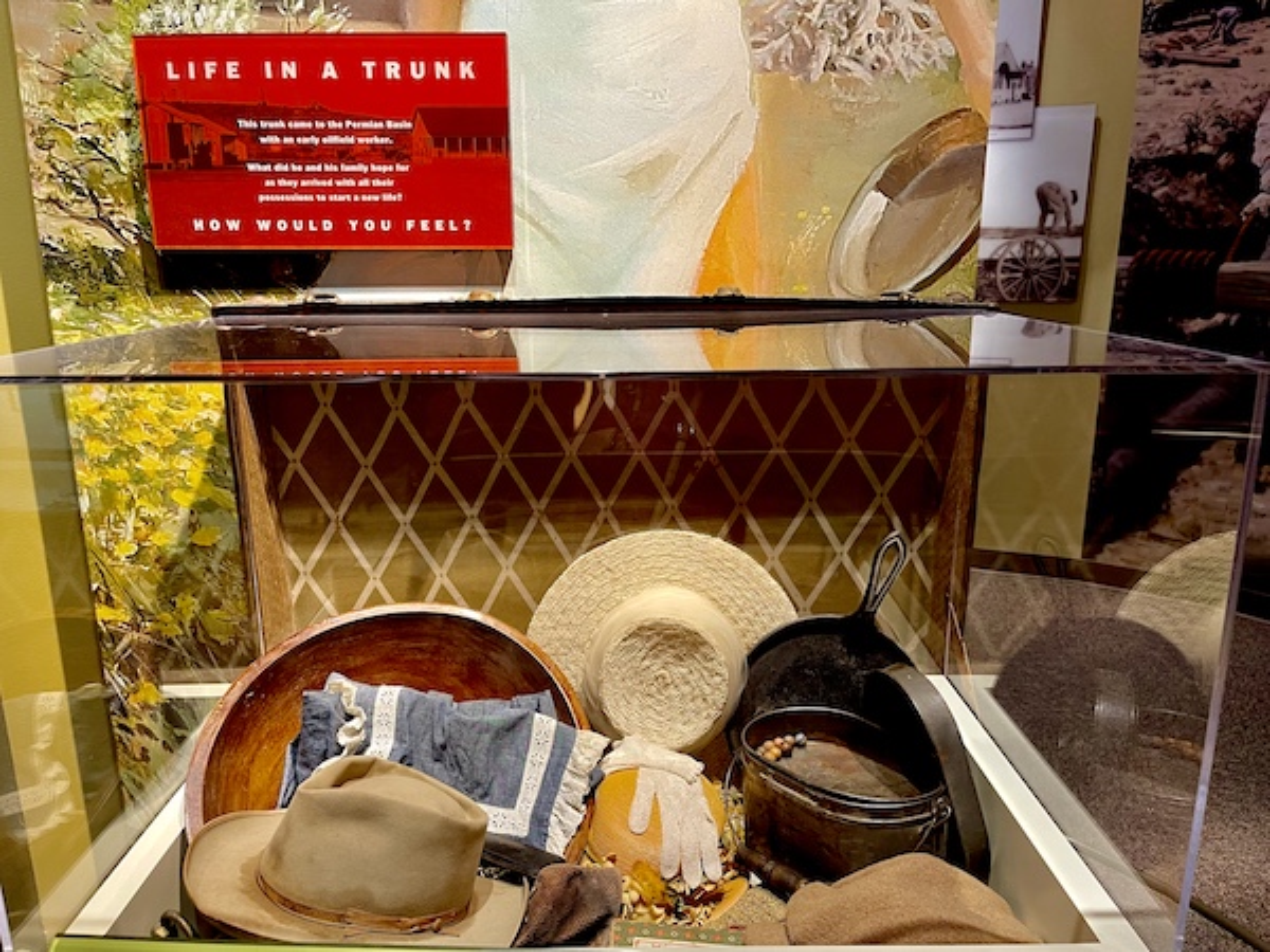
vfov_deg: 54.9
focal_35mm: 25
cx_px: 635
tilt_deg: -14.3
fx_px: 917
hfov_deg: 69.4
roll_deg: +0.7
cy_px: 476
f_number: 1.6
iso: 200
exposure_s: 1/60
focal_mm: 5.1
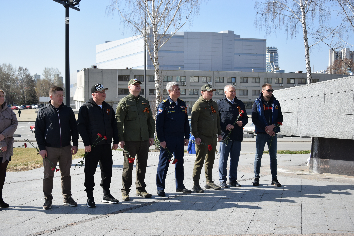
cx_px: 177
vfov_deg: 29.9
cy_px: 118
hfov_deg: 43.6
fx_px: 443
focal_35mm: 45
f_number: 5.6
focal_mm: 30
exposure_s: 1/1600
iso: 400
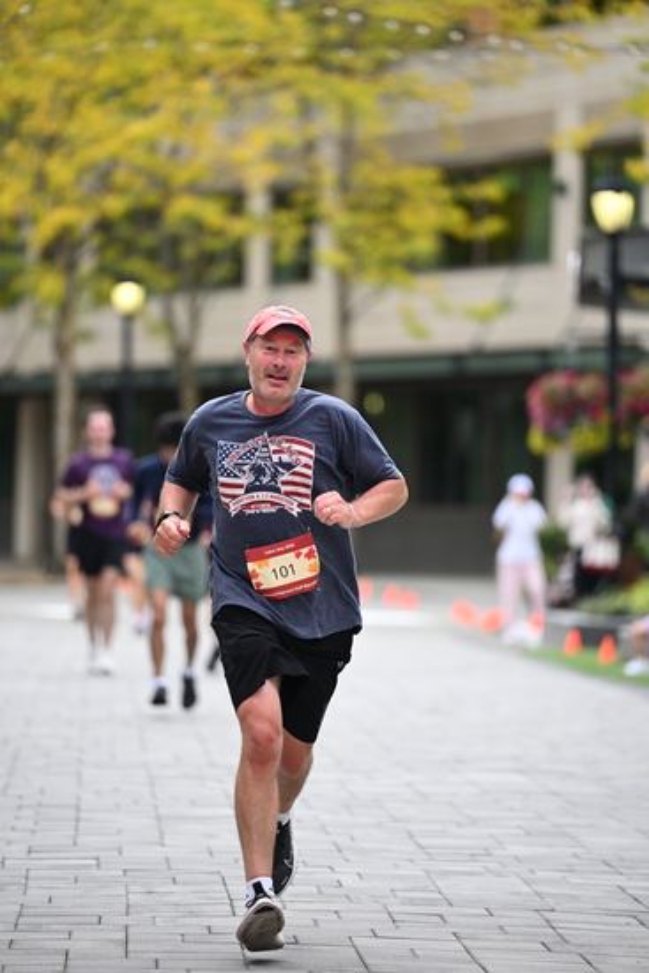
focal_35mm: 190
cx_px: 324
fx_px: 5134
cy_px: 486
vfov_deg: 10.8
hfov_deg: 7.2
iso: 640
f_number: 2.8
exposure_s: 1/2000
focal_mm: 190
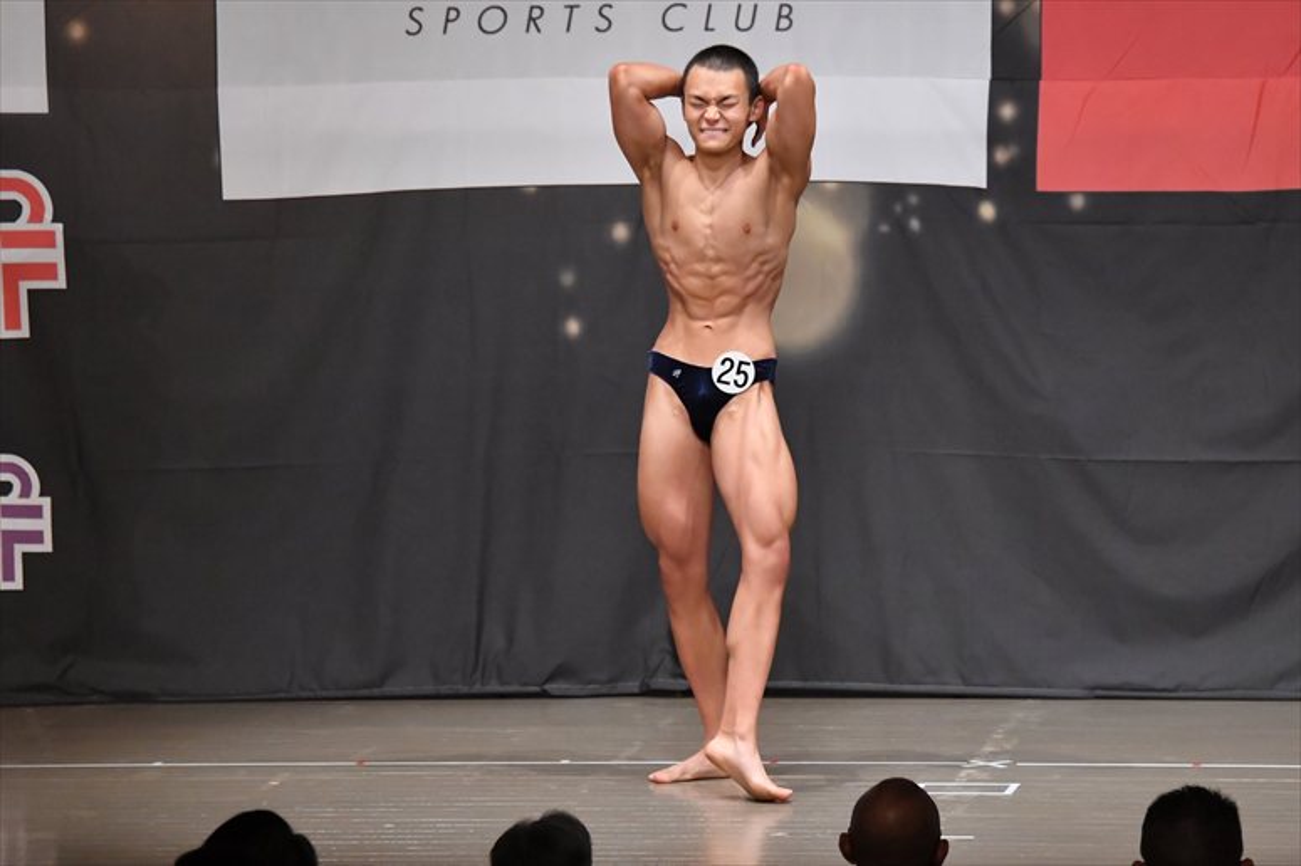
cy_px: 433
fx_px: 7838
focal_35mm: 217
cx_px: 650
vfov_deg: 6.3
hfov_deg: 9.5
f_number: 5.6
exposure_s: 1/400
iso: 6400
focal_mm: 145
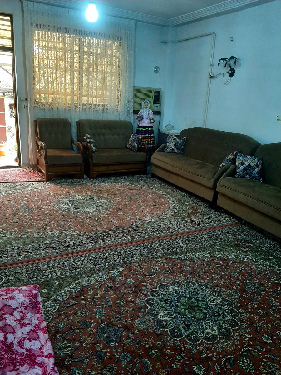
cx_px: 140
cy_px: 188
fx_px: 281
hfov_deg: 53.1
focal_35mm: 26
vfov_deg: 67.3
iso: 125
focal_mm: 3.93
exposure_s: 1/50
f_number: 1.7
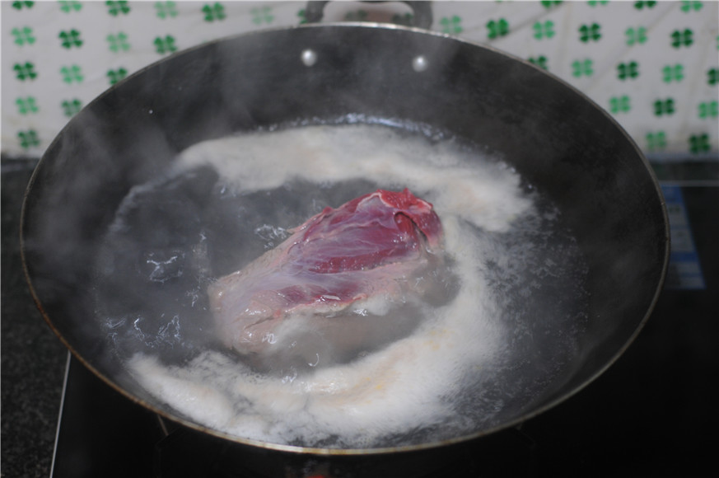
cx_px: 360
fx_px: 1496
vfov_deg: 18.1
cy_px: 239
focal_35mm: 75
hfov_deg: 27.0
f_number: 2.5
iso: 400
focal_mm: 50
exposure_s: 1/15
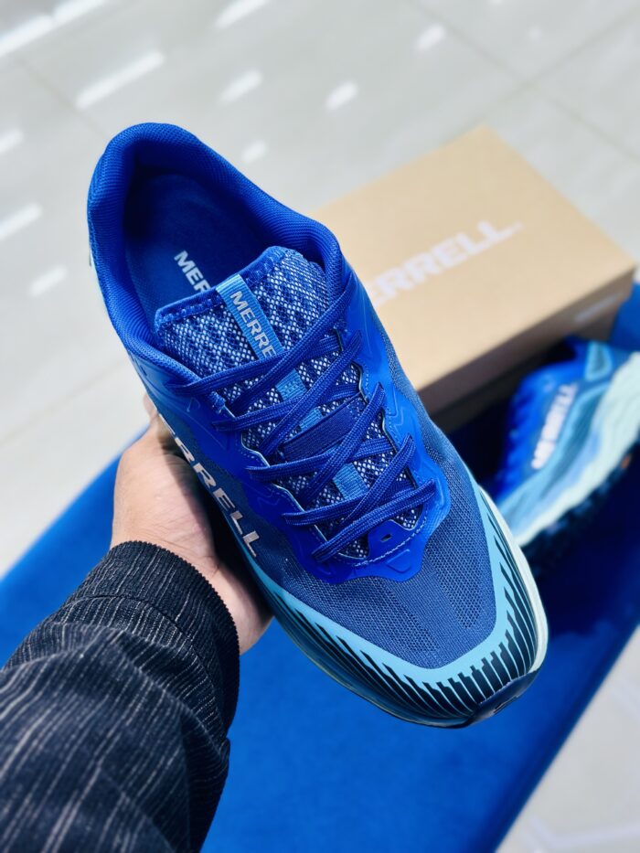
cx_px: 320
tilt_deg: -57.3
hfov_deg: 30.3
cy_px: 426
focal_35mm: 48
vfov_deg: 39.7
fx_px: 1183
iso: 100
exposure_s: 1/100
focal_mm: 6.86
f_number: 1.78
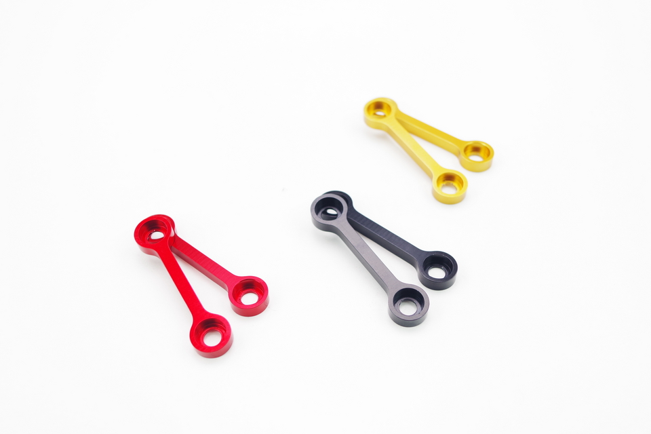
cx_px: 326
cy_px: 217
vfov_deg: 36.9
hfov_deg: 53.1
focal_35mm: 36
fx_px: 651
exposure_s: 1/80
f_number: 4.5
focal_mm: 24.38
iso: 100
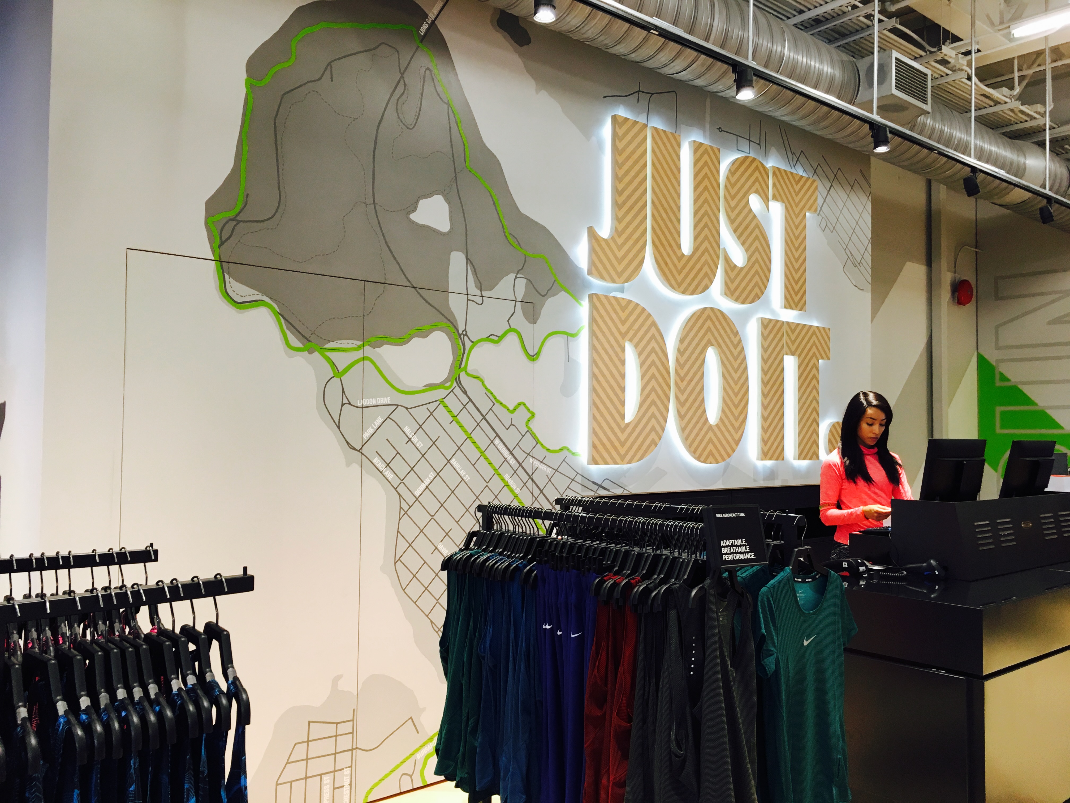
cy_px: 402
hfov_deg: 61.7
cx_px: 535
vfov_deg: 48.2
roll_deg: -0.2
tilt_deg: +2.1
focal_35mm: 29
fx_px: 896
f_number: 2.2
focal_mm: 4.15
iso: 64
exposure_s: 1/30
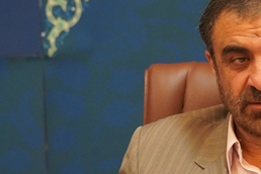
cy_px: 111
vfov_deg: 8.1
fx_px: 1232
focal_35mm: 170
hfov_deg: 12.0
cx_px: 247
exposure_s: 1/160
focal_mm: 73
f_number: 5.6
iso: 10000
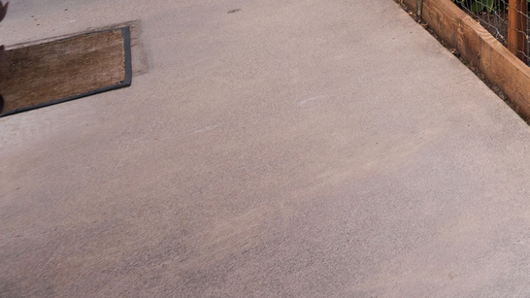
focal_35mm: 55
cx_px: 963
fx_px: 773
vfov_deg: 16.0
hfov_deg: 22.0
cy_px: -327
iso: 500
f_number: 7.1
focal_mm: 14
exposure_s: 1/4
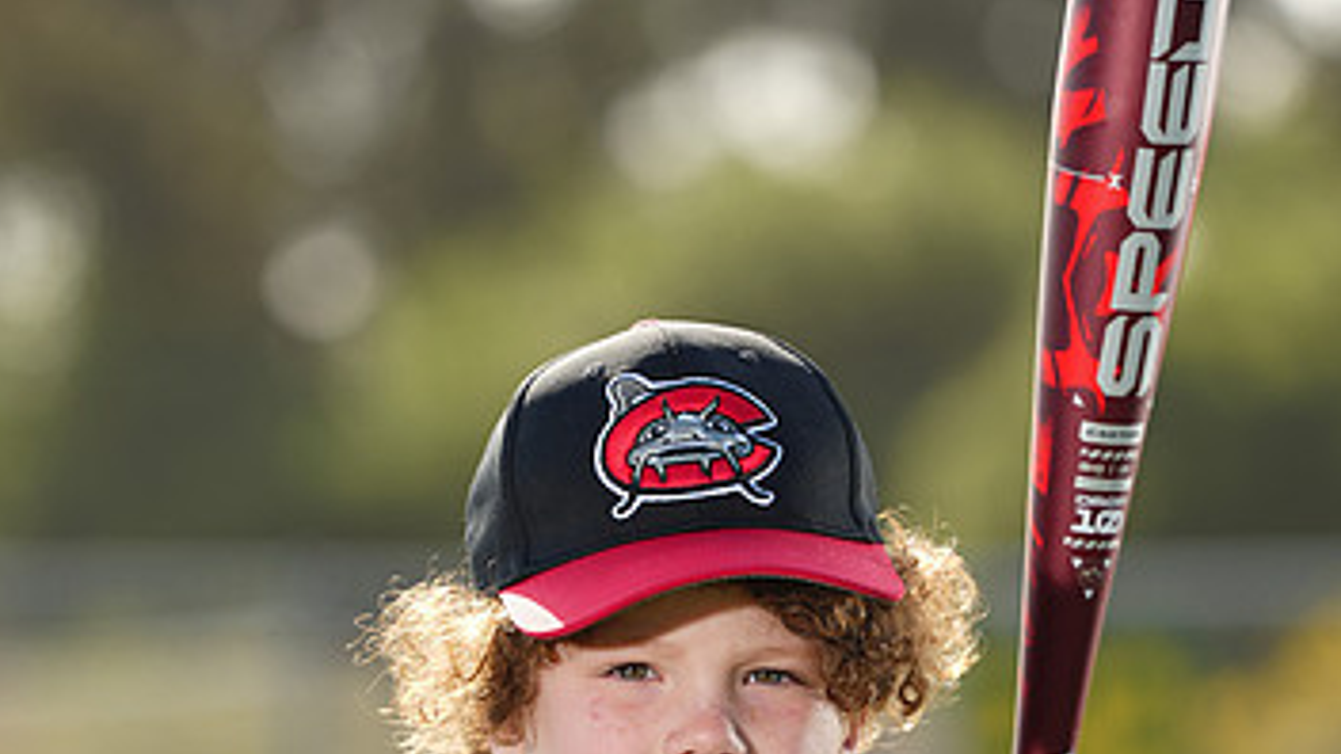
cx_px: 726
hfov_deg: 6.3
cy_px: 918
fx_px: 12267
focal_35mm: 345
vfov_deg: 3.5
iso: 64
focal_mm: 200
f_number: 4.5
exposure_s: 1/250
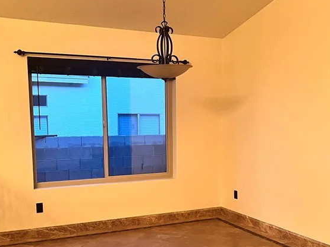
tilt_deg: -7.3
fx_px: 457
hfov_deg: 39.5
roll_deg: -0.7
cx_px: 194
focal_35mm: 48
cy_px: 169
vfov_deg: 30.0
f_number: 1.5
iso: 400
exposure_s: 1/40
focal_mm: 5.7
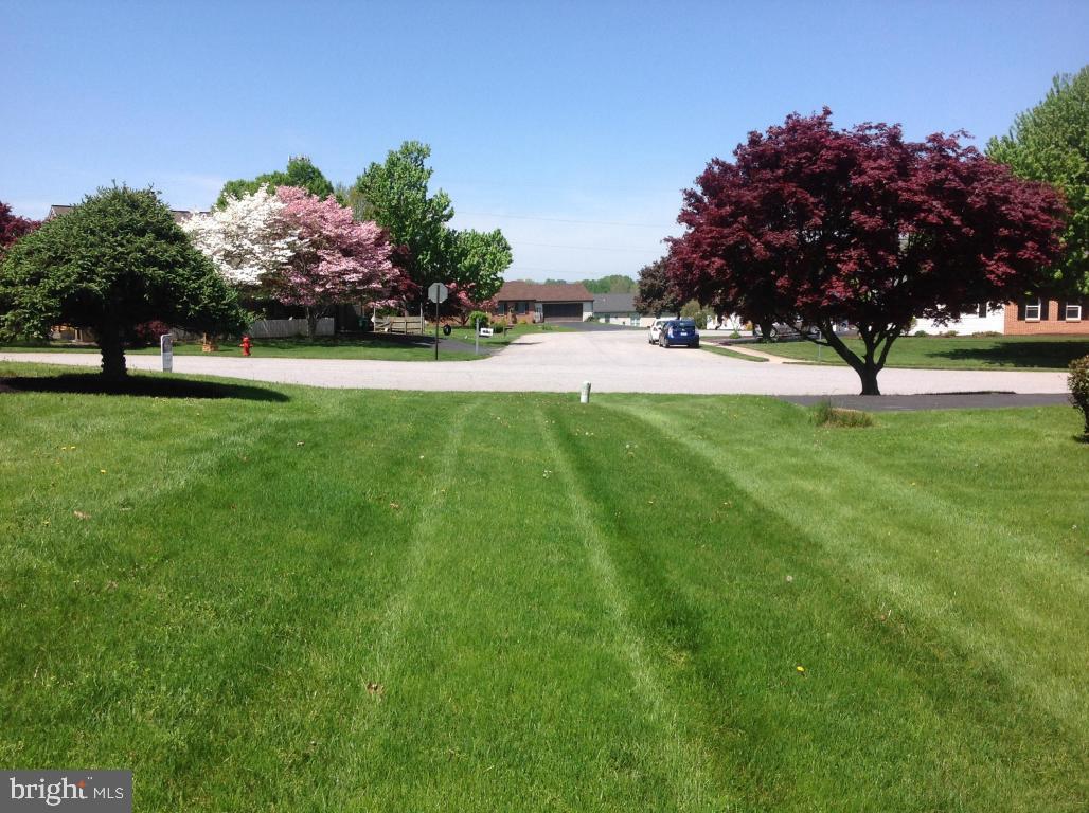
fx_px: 1100
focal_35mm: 35
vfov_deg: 40.6
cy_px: 406
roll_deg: +0.0
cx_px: 544
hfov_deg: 52.7
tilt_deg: -5.2
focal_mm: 4.28
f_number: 2.4
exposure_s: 1/1890
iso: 50
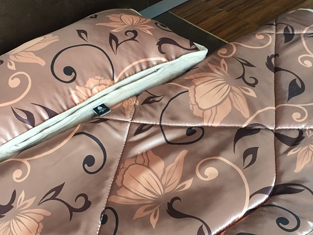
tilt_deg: -47.2
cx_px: 131
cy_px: 156
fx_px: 398
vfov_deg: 32.6
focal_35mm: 44
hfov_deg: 42.8
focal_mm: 4.15
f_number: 2.2
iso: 160
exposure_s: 1/33
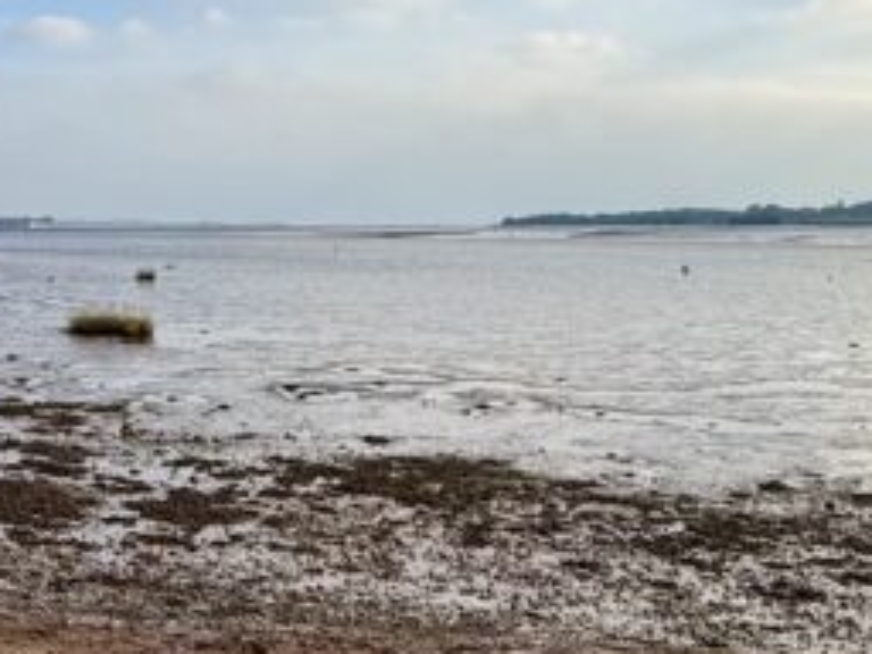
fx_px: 1411
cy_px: 211
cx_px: 221
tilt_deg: +1.6
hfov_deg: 33.7
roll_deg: +0.5
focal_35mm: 56
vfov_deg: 25.9
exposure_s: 1/2611
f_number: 2.2
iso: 50
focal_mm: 2.22
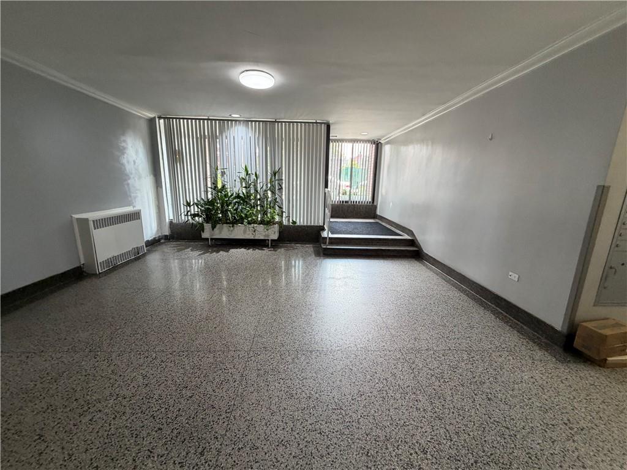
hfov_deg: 102.1
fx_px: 254
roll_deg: -0.5
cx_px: 314
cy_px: 235
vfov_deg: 85.7
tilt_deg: -11.3
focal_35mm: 14
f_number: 2.2
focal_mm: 2.22
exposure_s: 1/60
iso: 160
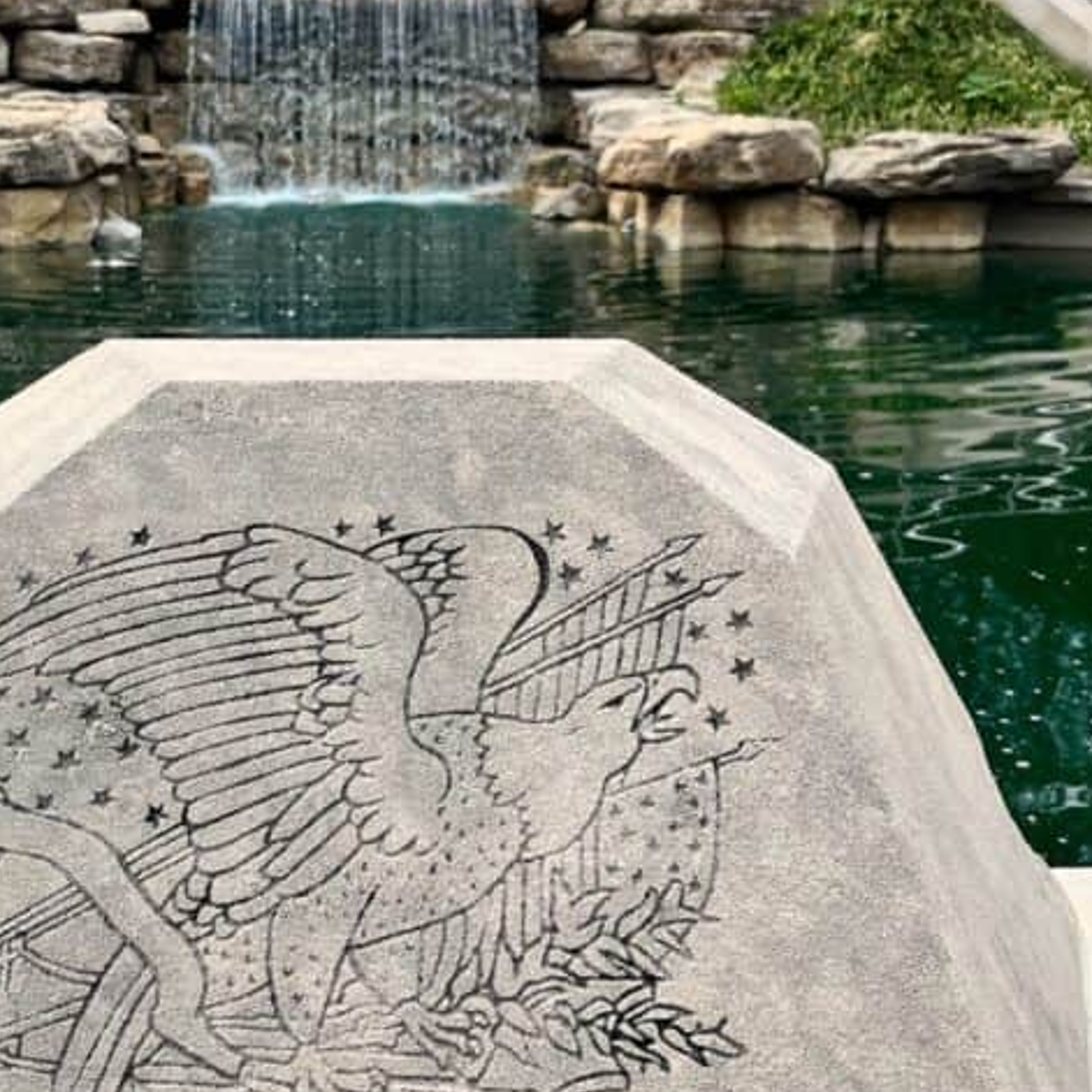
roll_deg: +0.3
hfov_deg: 33.7
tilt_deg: -9.0
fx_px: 1785
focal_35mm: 50
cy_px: 380
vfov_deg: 33.8
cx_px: 364
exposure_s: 1/1422
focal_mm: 5.1
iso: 50
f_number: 1.6
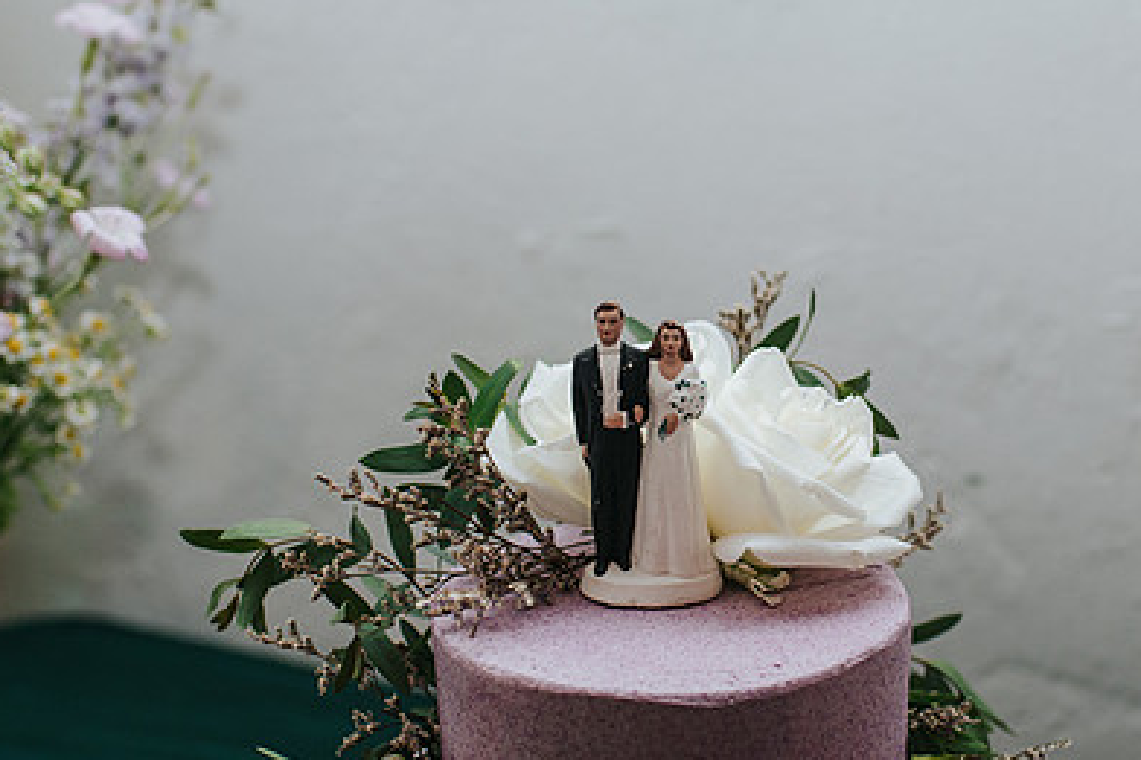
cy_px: 359
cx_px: 695
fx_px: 1869
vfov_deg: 23.0
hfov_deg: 33.8
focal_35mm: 59
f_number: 2.8
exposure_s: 1/200
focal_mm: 35
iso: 1000
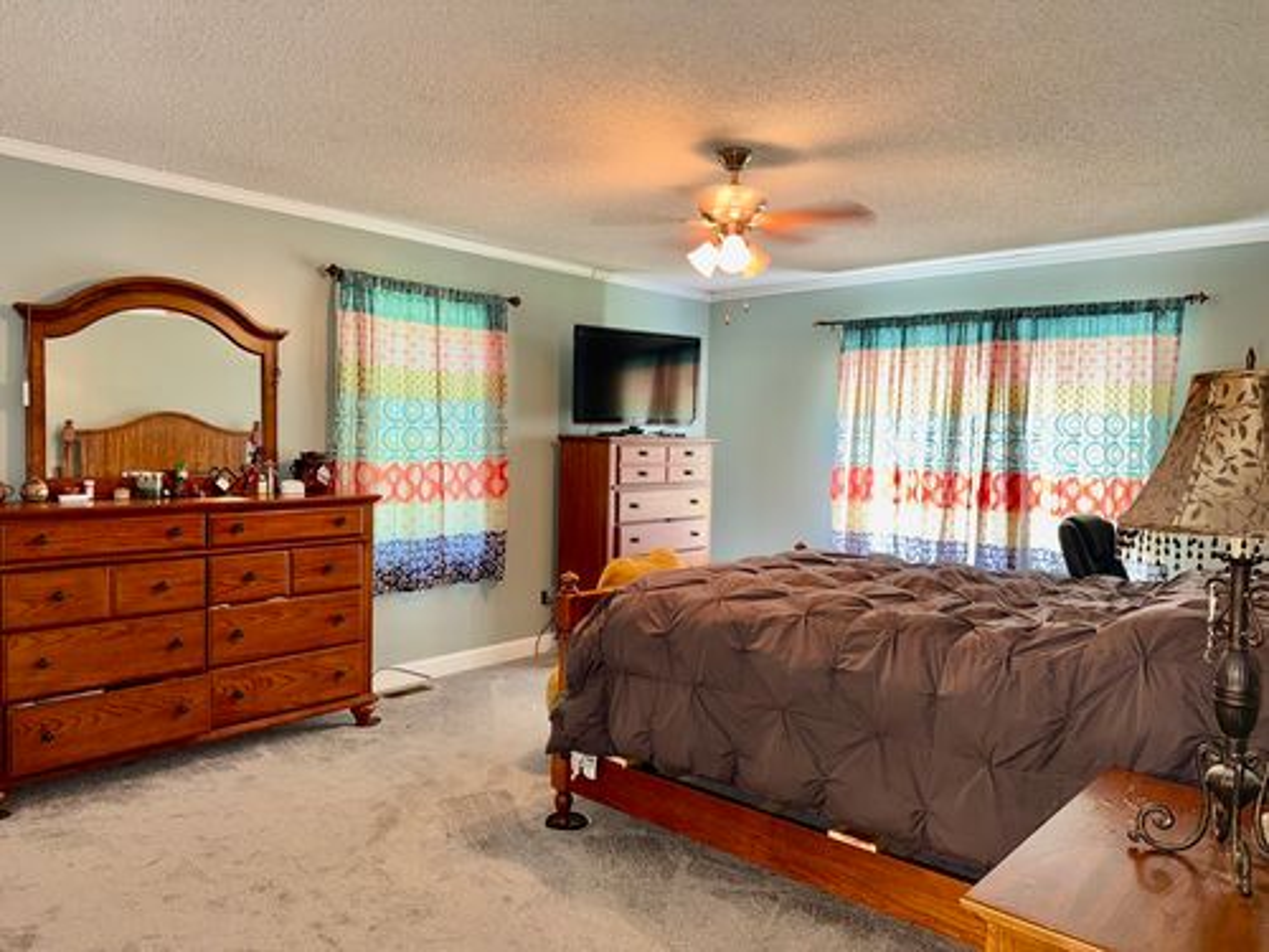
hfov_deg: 71.6
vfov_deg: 56.8
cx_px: 634
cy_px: 476
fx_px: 880
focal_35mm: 24
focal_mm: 6.76
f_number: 1.78
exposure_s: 1/15
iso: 64
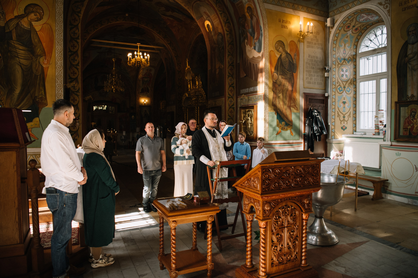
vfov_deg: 53.0
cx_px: 209
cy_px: 139
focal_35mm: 24
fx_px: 279
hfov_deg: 73.6
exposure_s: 1/320
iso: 800
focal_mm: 24
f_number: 3.2
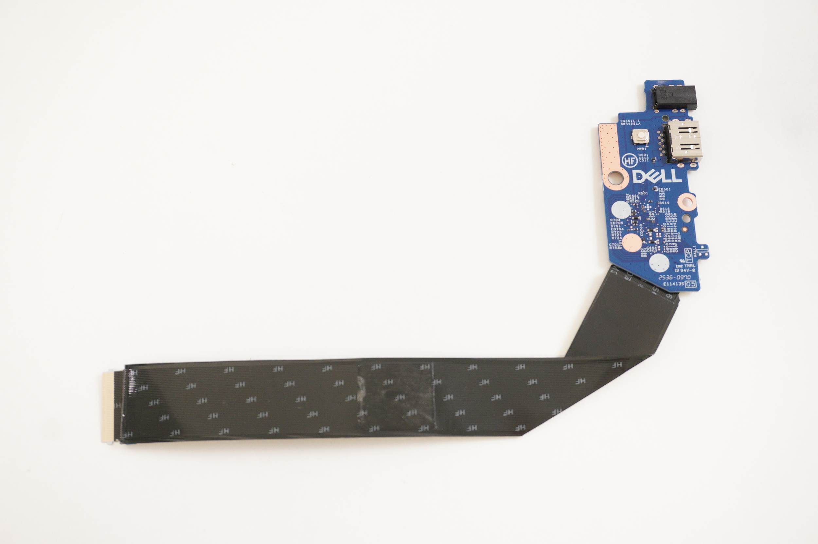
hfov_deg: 46.4
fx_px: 953
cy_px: 272
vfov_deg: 31.8
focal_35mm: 42
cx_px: 409
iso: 1000
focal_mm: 28
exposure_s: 1/30
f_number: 5.6
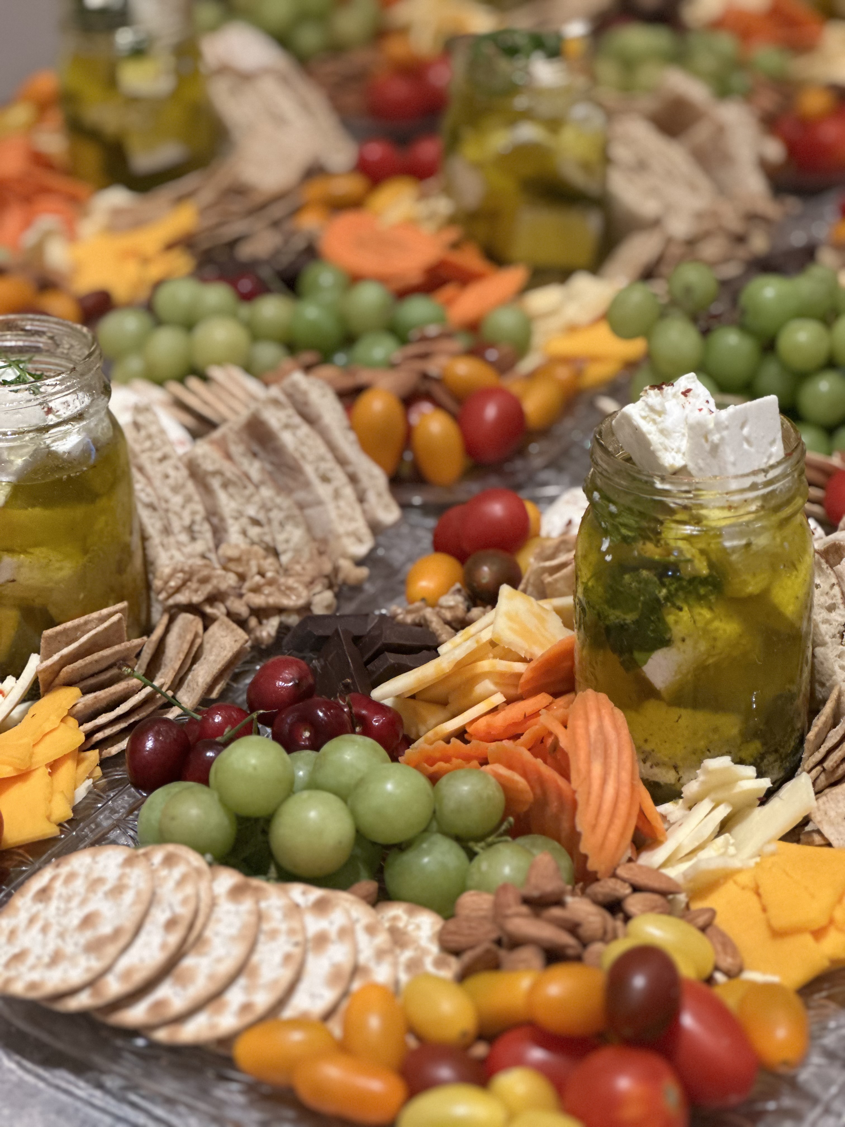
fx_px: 2506
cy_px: 564
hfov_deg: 19.1
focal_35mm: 77
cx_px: 422
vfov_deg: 25.3
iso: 400
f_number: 2.8
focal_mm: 9
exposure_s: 1/24
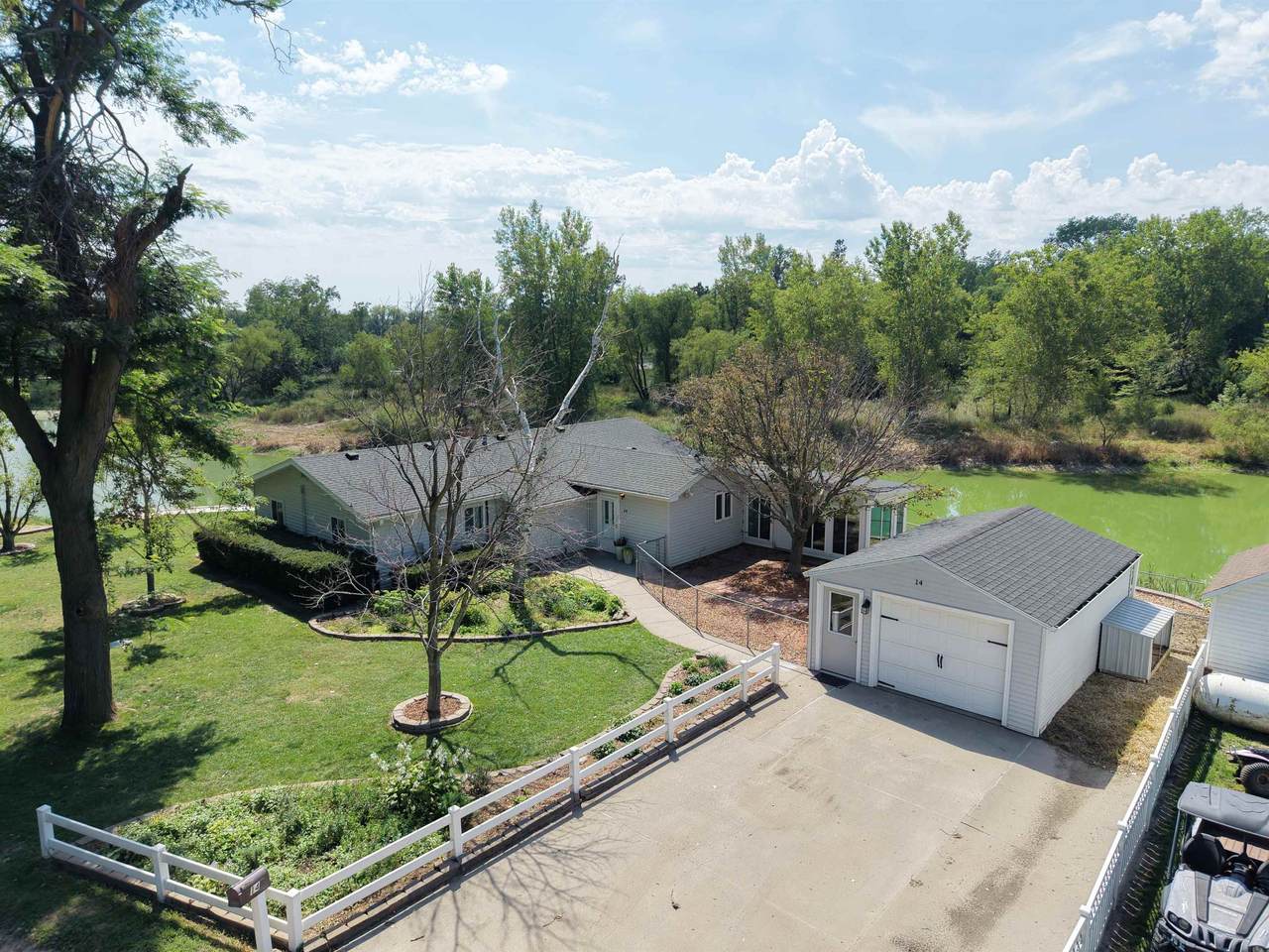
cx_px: 634
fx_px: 880
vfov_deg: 56.8
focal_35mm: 24
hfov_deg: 71.6
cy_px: 476
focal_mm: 8.67
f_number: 1.8
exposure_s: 1/5000
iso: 400
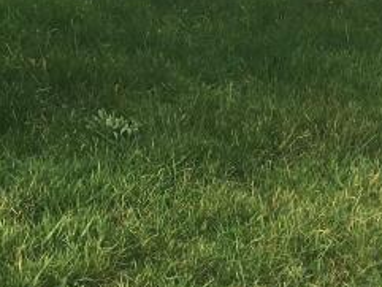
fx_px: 1358
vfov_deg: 11.5
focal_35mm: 123
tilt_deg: -8.0
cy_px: -171
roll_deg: +1.8
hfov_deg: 16.0
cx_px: 201
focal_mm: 4.15
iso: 25
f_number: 2.2
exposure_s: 1/217
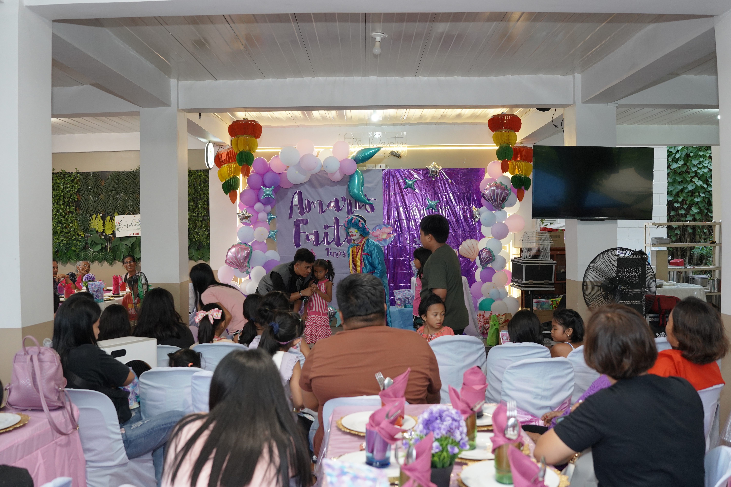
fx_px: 711
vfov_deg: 37.9
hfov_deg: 54.4
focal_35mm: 35
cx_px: 366
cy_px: 244
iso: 1600
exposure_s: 1/160
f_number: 3.5
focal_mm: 35
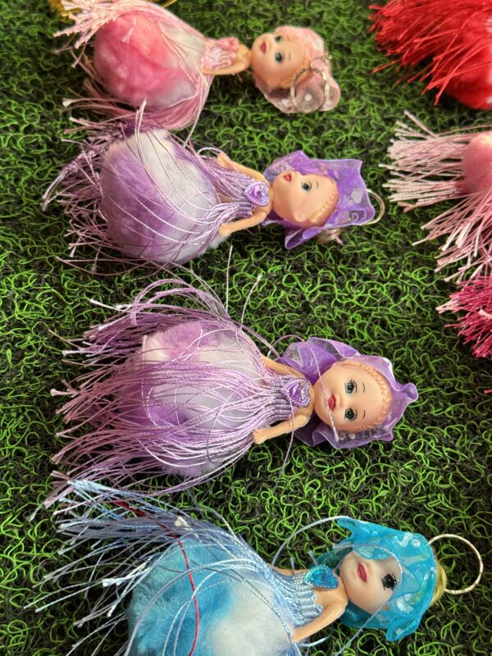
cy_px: 328
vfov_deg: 39.7
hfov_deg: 30.3
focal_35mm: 48
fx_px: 910
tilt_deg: -56.1
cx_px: 246
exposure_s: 1/100
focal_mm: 6.76
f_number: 1.78
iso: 80
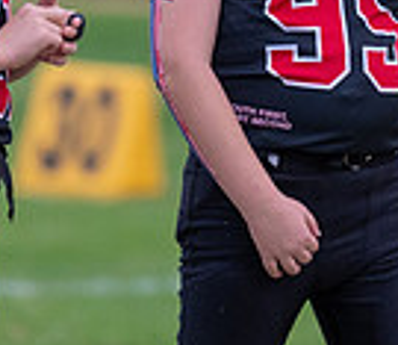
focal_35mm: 1194
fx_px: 14533
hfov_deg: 1.6
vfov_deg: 1.4
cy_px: 105
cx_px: 272
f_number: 2.8
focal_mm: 200
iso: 1600
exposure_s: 1/1250
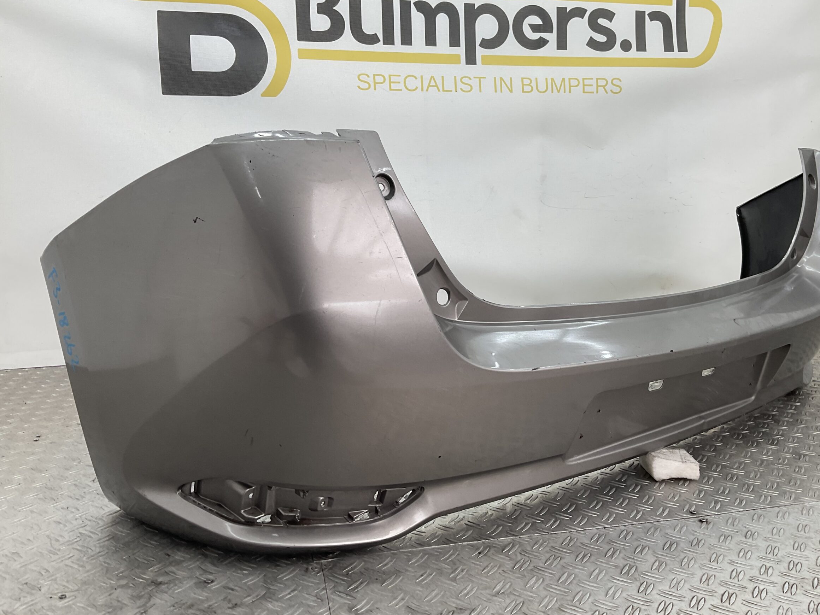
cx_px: 441
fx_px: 758
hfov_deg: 56.8
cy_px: 292
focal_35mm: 32
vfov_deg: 44.1
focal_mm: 3
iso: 20
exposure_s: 1/120
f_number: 1.8
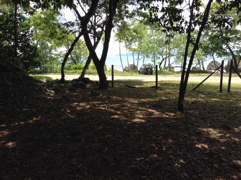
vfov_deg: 42.8
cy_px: 90
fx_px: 229
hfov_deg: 55.4
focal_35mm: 33
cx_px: 120
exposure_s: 1/369
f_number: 2.4
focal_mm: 3.3
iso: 32
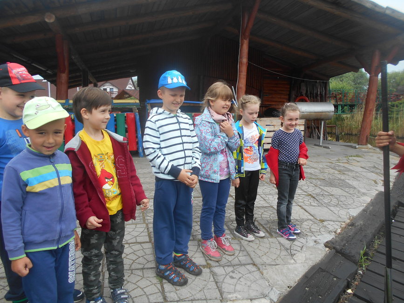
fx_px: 303
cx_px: 202
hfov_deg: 67.3
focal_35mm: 26
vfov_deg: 53.1
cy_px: 152
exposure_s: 1/500
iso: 80
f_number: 3.2
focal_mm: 4.6
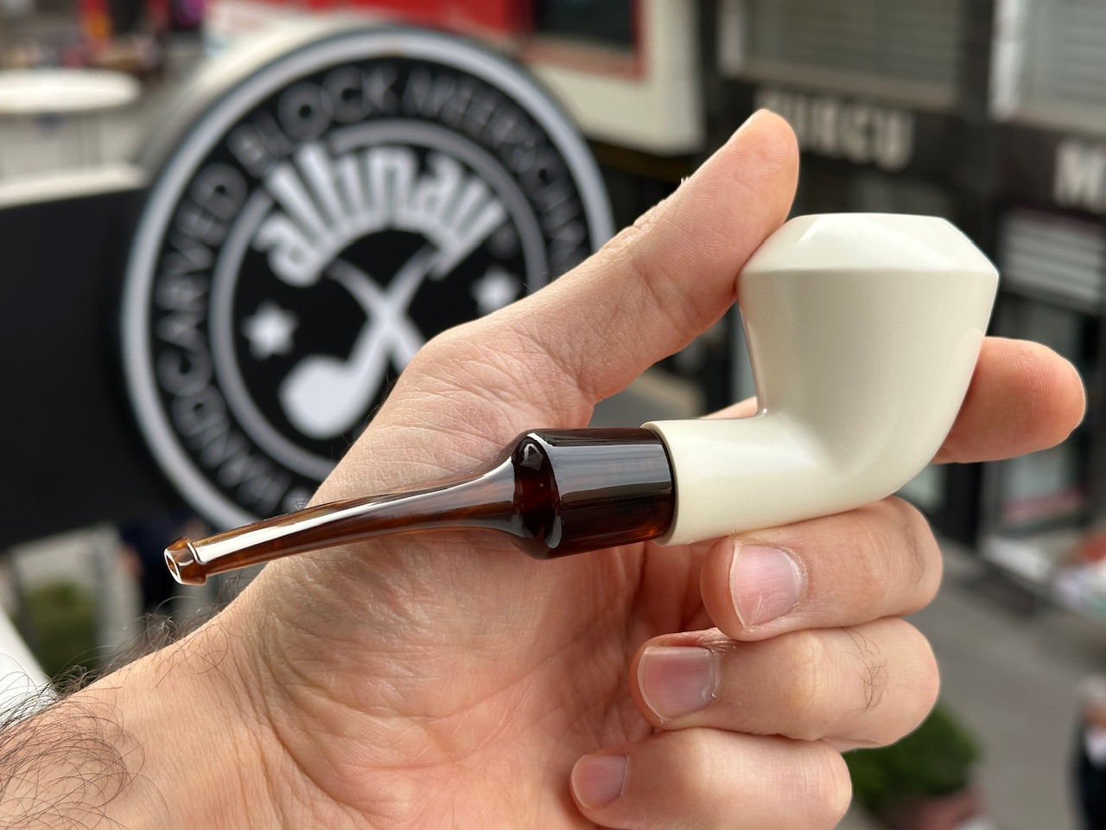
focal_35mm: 48
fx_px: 1534
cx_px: 553
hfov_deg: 39.7
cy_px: 415
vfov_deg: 30.3
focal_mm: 6.86
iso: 64
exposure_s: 1/594
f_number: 1.78
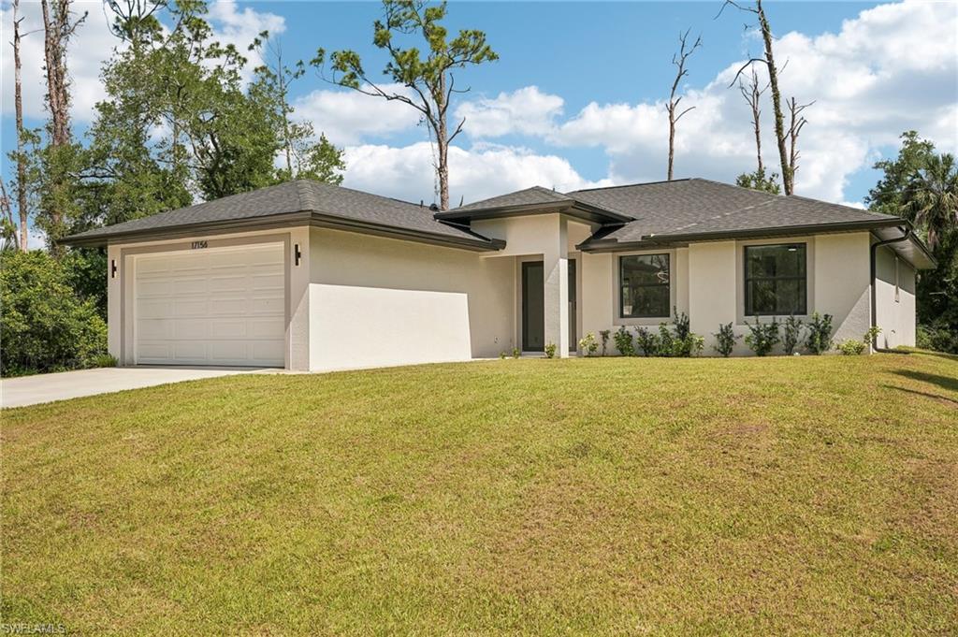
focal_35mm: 31
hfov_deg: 60.3
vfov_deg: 42.3
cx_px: 479
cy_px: 318
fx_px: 824
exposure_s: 1/1600
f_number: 8
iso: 400
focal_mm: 31
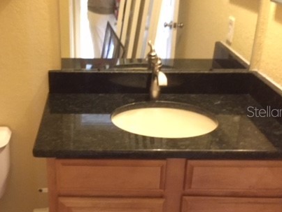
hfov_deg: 40.6
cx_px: 89
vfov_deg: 31.6
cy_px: 111
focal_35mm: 46
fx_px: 375
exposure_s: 1/15
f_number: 2.2
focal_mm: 4.15
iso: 500
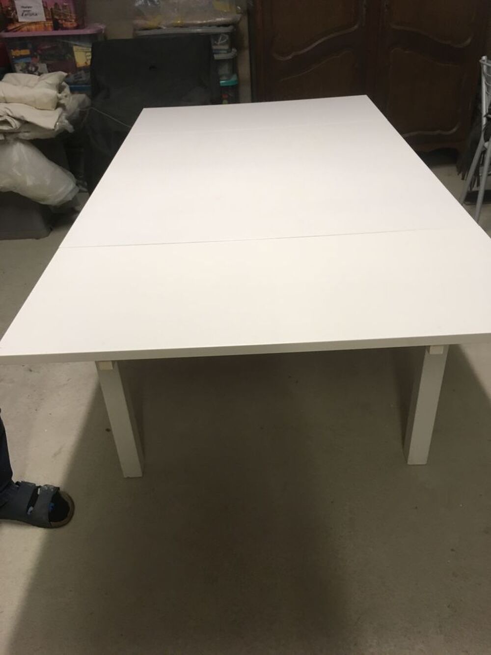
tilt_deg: -36.0
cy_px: 328
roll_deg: +4.9
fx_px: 548
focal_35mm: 29
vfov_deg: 61.7
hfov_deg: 48.2
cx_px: 246
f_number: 2.2
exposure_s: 1/33
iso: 125
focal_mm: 4.15
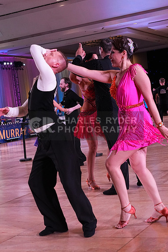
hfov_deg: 21.3
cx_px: 84
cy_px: 126
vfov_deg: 31.4
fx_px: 448
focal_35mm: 64
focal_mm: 43
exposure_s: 1/400
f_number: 5.6
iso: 3200
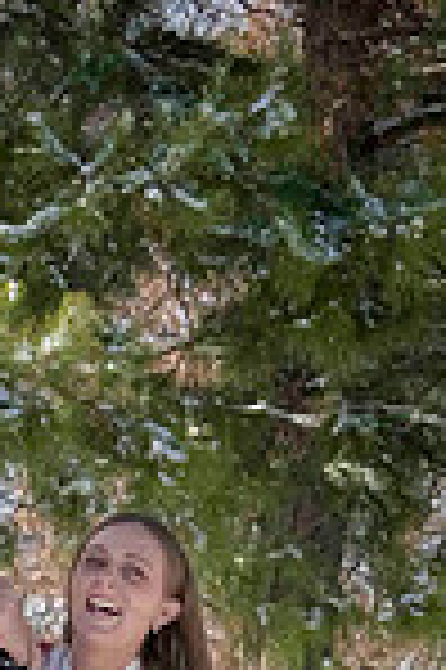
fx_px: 3539
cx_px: -104
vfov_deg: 10.7
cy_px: 742
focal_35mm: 190
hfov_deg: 7.2
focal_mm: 42
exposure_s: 1/2000
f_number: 7.1
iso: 800
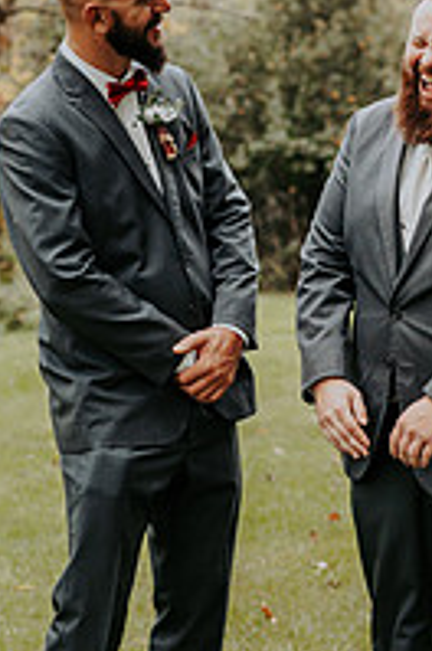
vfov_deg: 15.7
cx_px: 241
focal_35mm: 131
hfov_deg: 10.4
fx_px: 2366
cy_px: 249
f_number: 2.8
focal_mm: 58
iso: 500
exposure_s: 1/1000
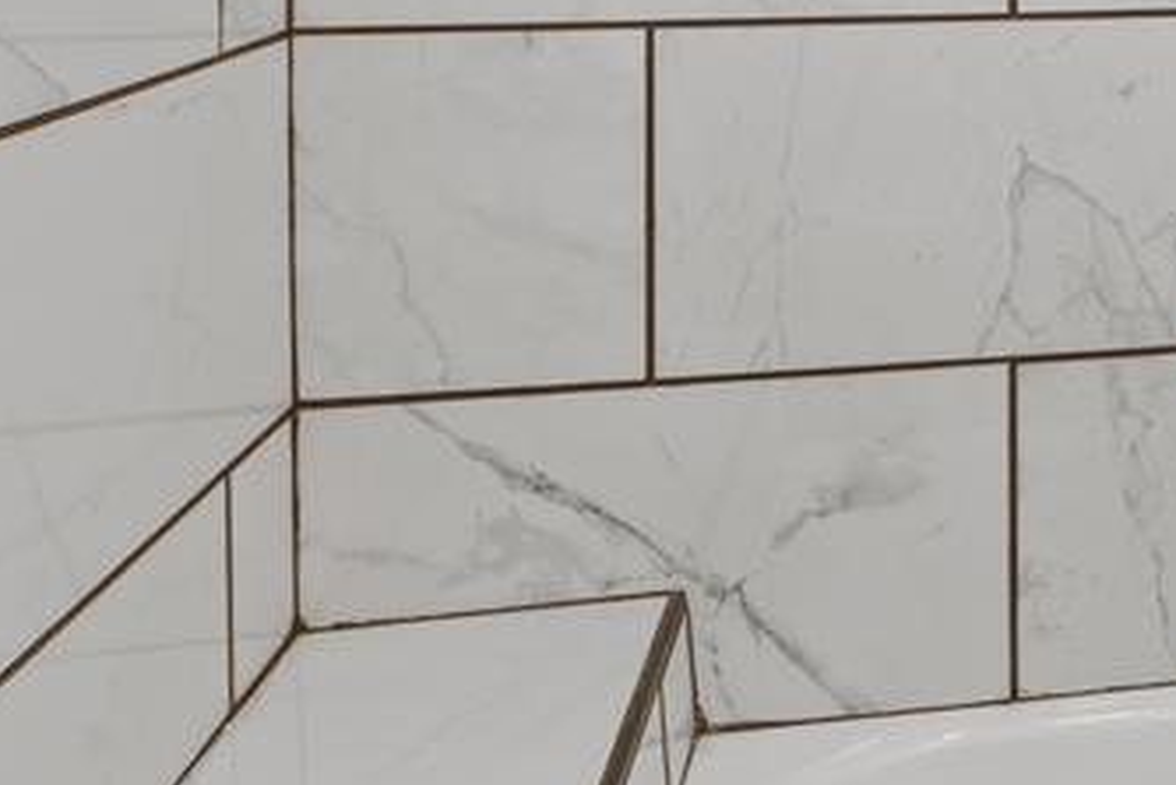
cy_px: -141
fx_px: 1601
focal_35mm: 49
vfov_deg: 25.0
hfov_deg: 34.9
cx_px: 1282
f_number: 8
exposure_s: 1/10
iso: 400
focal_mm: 16
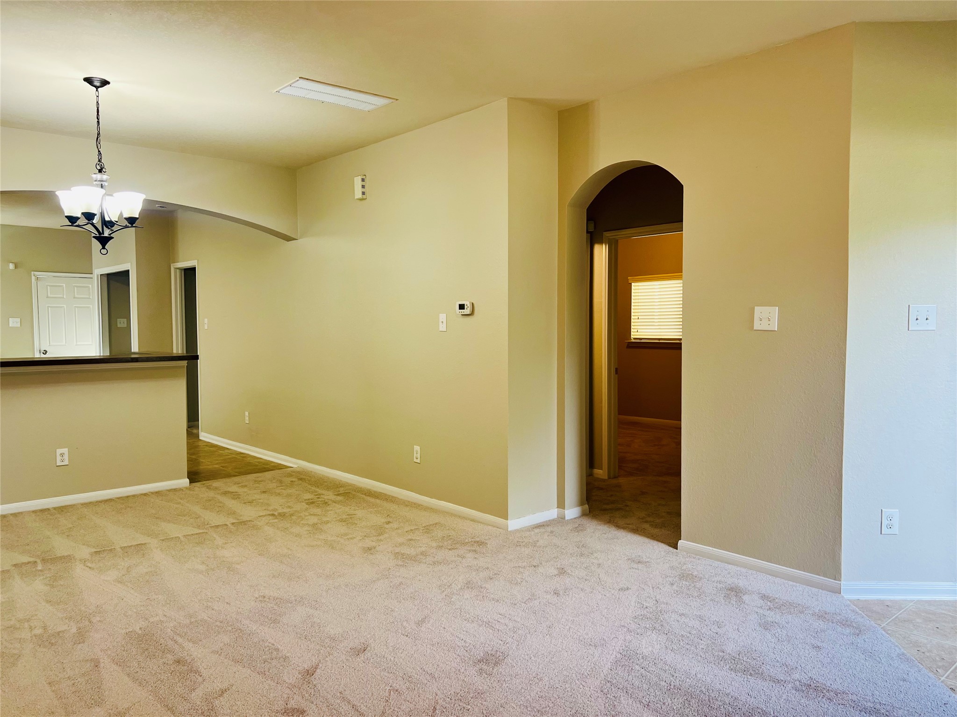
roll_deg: -0.2
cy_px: 358
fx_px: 719
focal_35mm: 26
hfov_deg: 67.3
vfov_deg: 53.1
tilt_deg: -3.5
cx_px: 478
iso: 100
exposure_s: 1/120
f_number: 1.5
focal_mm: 5.7
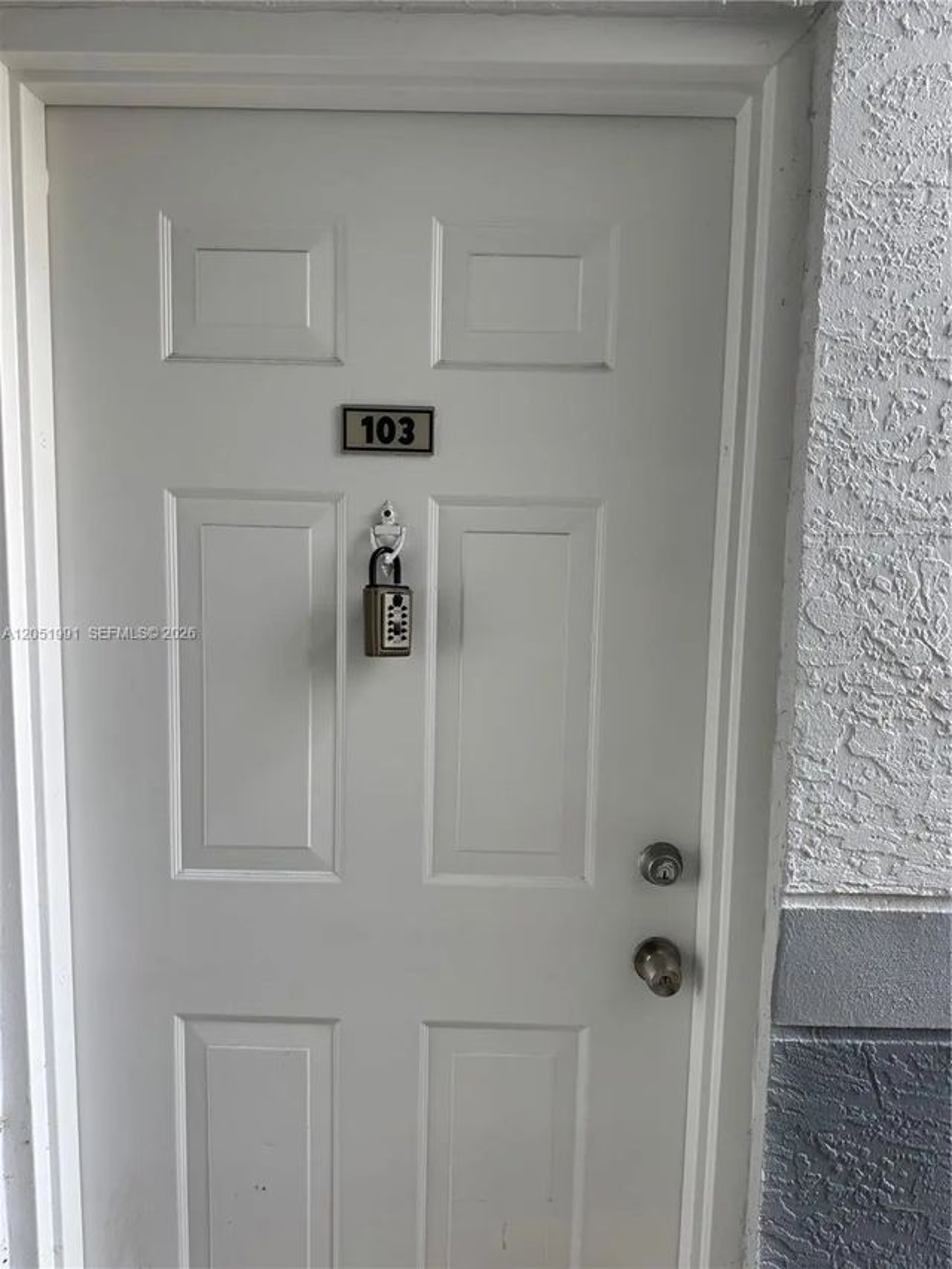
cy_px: 634
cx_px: 476
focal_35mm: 24
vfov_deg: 71.6
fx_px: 880
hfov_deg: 56.8
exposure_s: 1/121
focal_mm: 6.76
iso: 80
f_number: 1.78
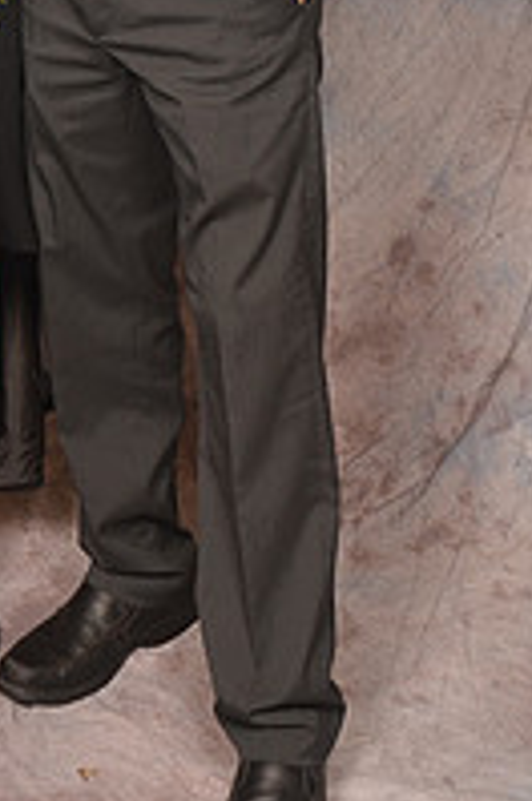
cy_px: -85
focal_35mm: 105
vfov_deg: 18.7
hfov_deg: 12.9
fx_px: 2335
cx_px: 24
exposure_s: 1/60
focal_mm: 24
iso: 200
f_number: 5.6
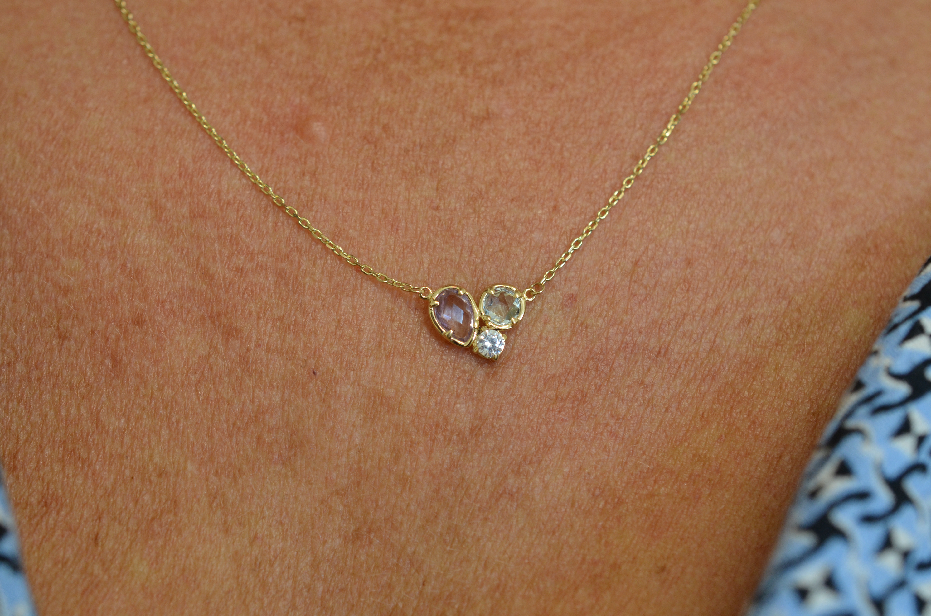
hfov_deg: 32.9
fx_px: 1574
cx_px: 471
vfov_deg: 22.2
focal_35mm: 61
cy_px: 309
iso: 640
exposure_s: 1/60
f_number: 5.6
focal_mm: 40
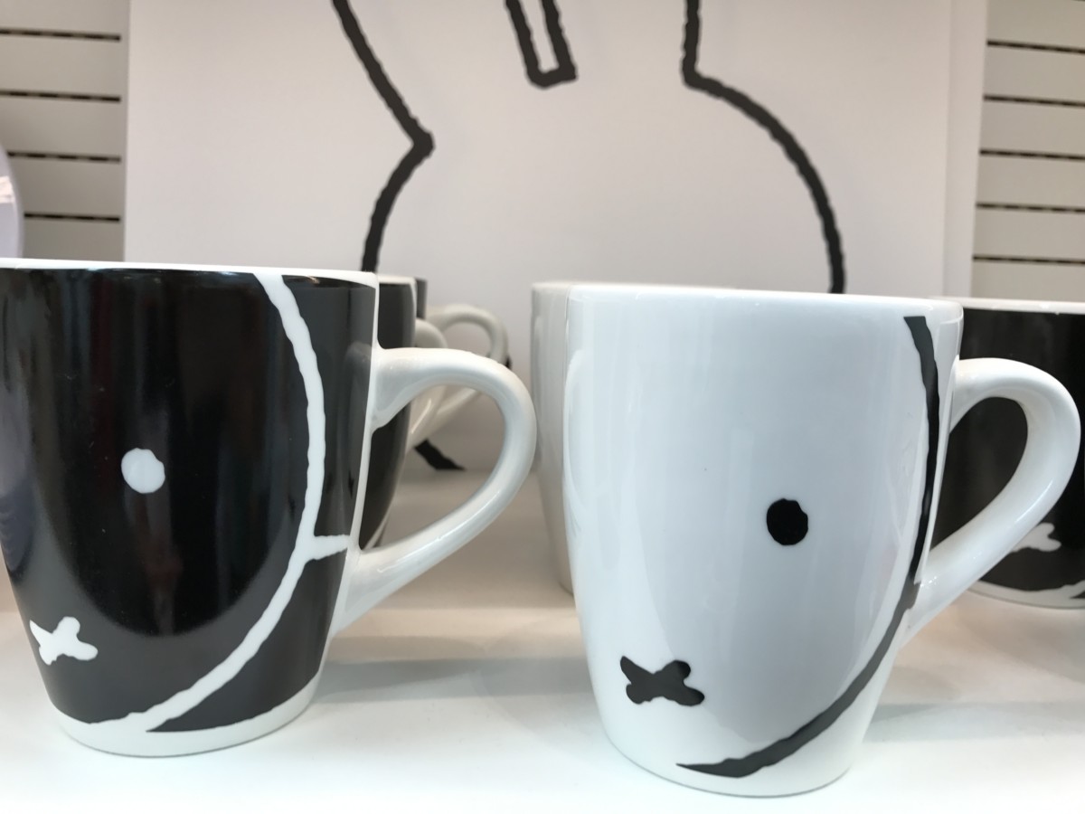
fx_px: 878
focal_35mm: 28
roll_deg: -2.1
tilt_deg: -7.4
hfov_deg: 63.4
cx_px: 542
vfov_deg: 49.7
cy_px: 407
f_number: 1.8
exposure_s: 1/50
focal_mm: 3.99
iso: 25
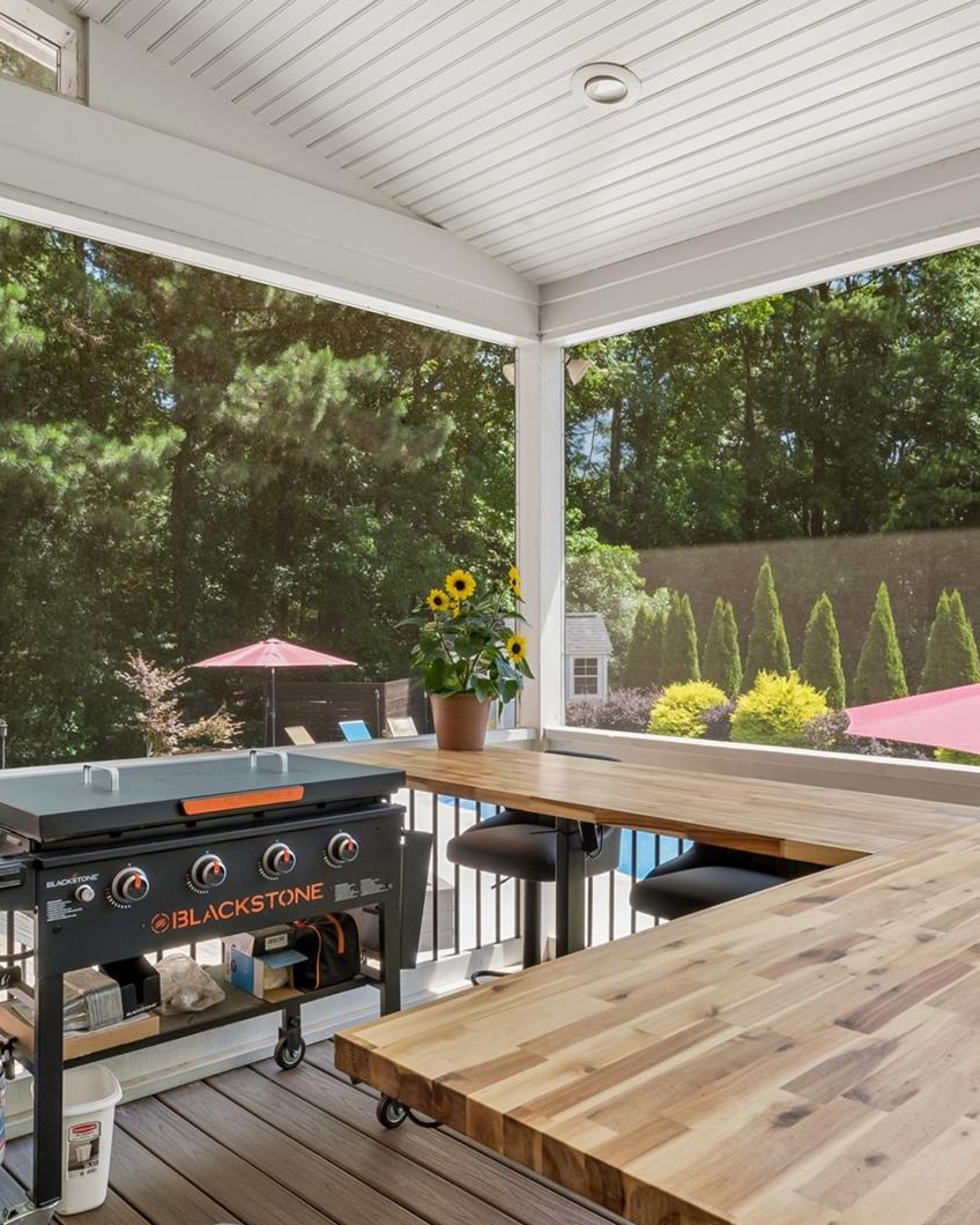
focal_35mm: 29
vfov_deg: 60.1
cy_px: 644
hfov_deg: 49.7
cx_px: 528
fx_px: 1058
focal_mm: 16.1
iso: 400
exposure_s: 1/50
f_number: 13
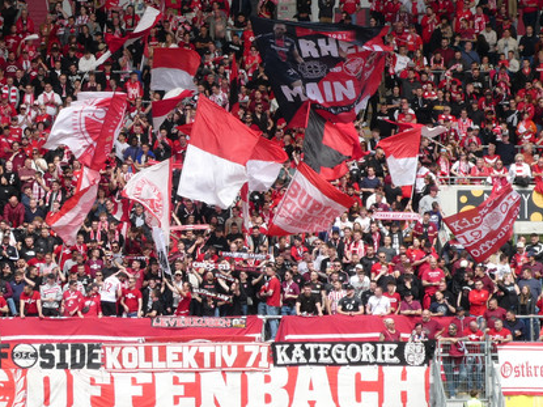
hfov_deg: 8.5
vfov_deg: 6.4
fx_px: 3654
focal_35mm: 233
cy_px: 145
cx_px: 150
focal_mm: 27.1
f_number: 5.4
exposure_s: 1/200
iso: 80
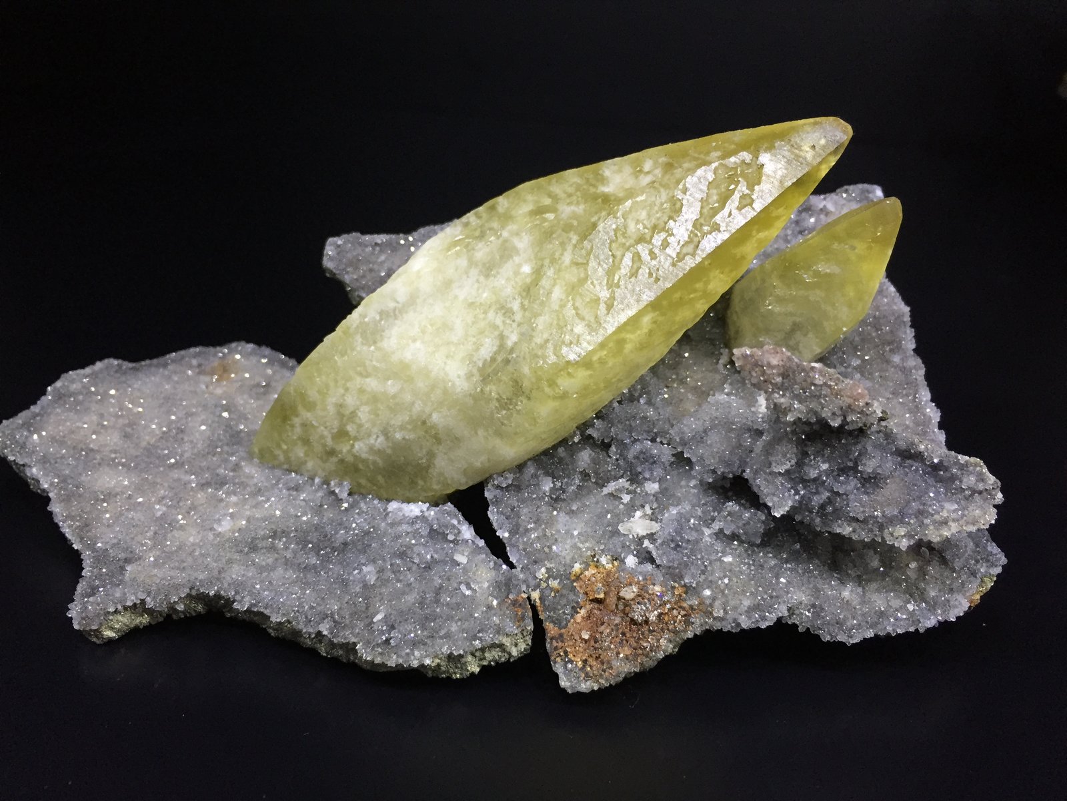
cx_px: 534
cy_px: 400
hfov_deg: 61.7
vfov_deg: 48.2
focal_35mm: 29
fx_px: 894
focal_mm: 4.15
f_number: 2.2
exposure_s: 1/30
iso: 125
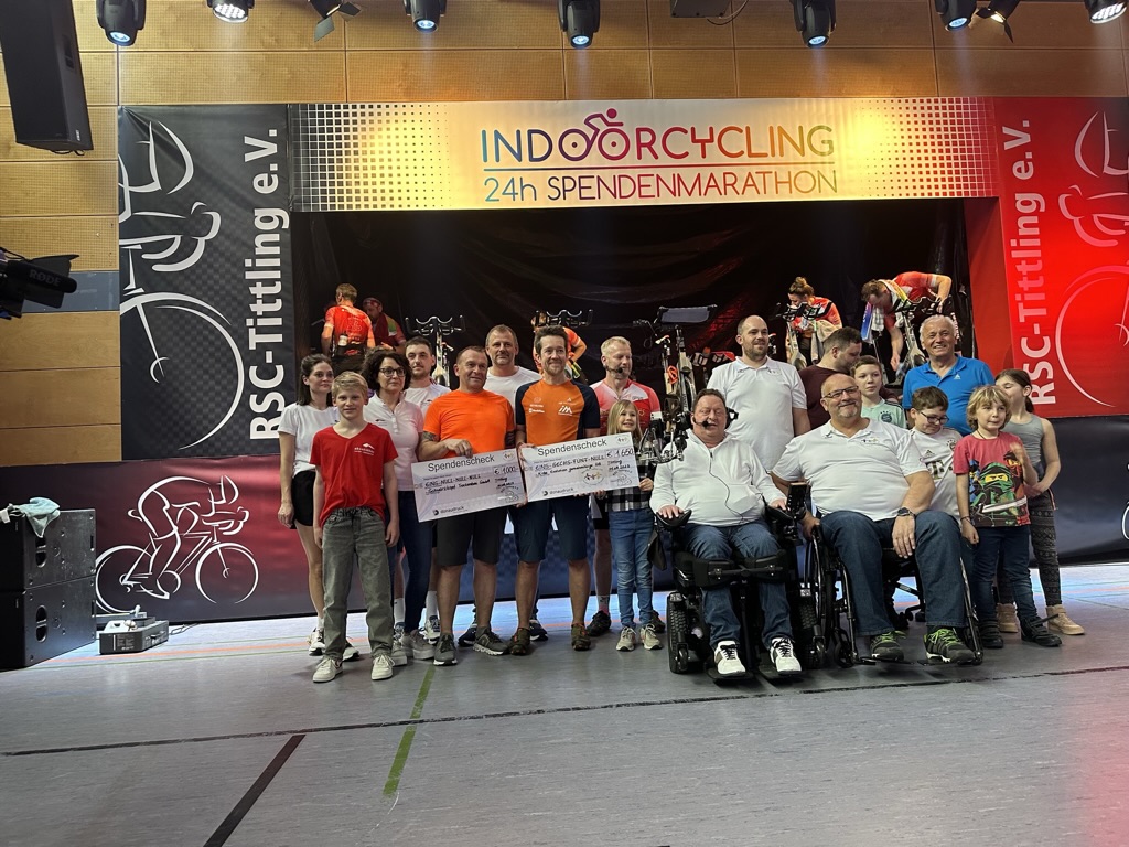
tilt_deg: +3.3
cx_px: 564
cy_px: 424
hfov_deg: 71.6
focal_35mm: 24
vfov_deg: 56.8
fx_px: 783
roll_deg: +3.0
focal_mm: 6.86
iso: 320
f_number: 1.78
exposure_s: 1/60
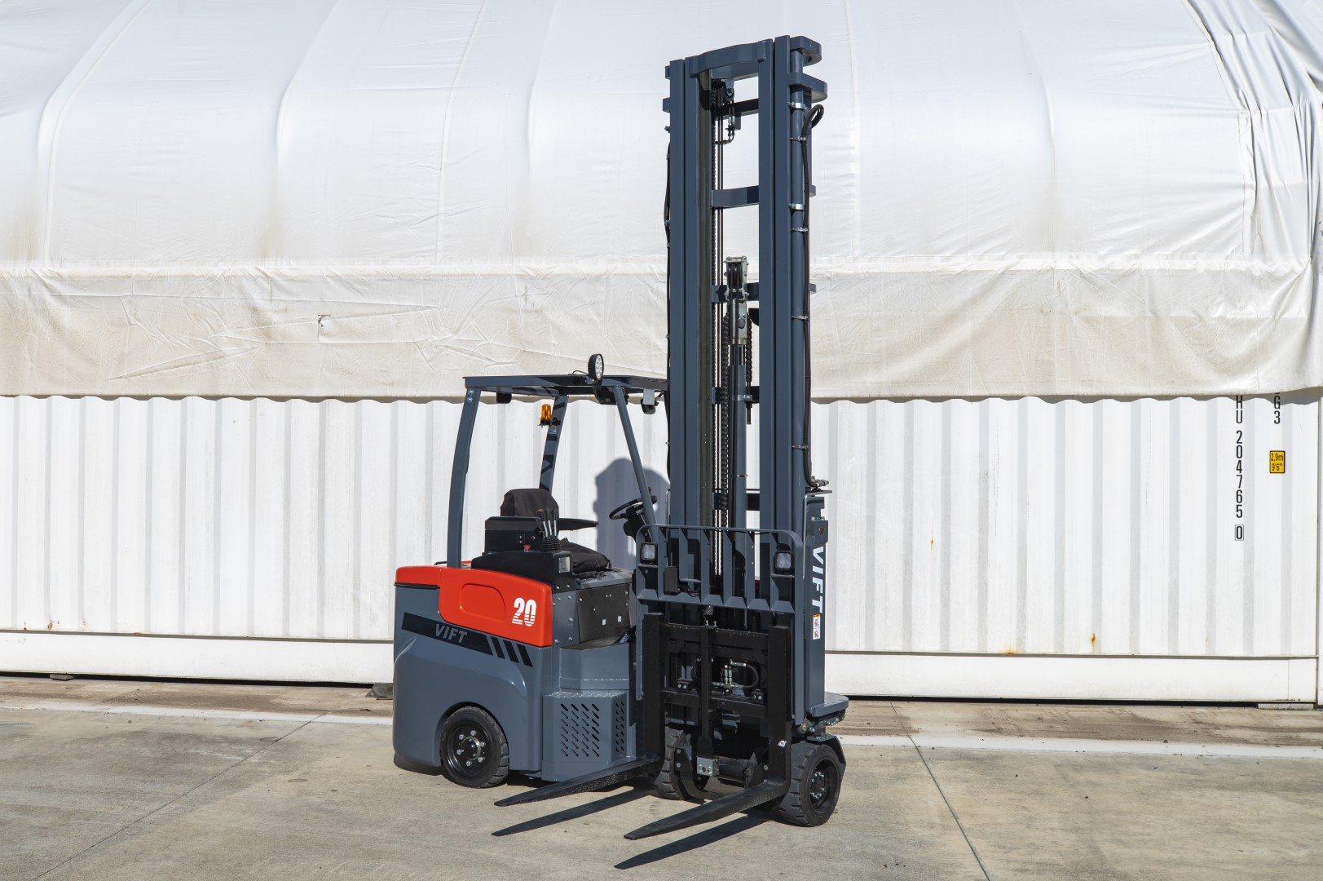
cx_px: 662
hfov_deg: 54.5
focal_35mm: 35
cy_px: 440
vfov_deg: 37.8
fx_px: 1285
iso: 100
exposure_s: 1/800
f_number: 10
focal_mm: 35
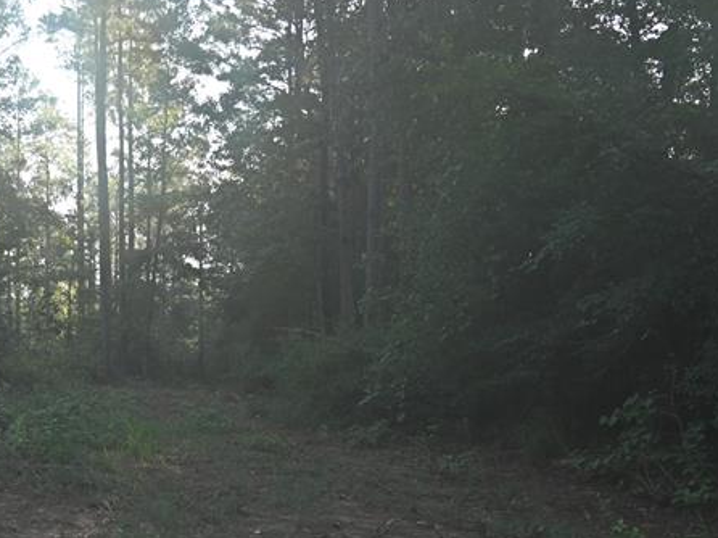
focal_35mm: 53
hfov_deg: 35.4
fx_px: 1099
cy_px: 399
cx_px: 185
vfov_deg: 27.2
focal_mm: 24
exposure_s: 1/250
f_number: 4
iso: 220
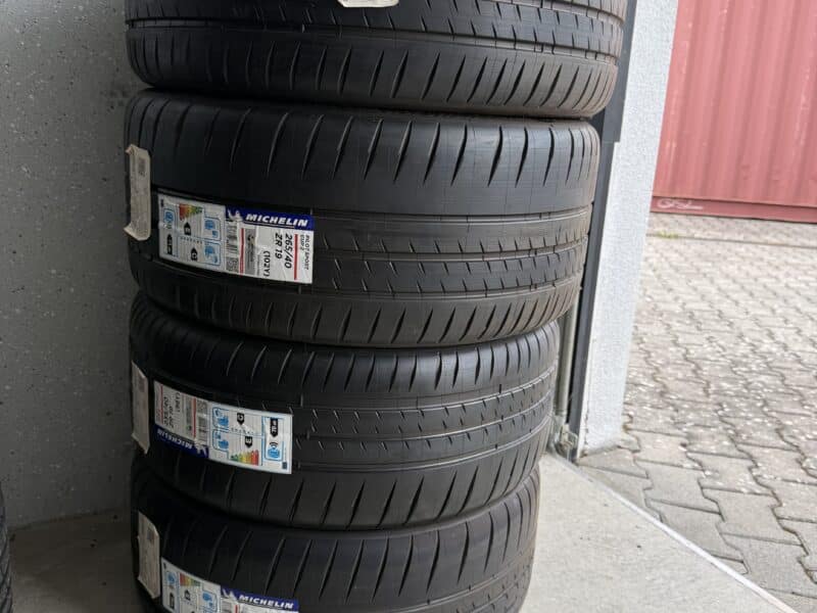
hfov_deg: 71.6
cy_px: 306
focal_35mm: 24
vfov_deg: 56.8
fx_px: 566
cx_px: 408
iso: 64
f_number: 1.78
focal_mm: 6.76
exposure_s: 1/220
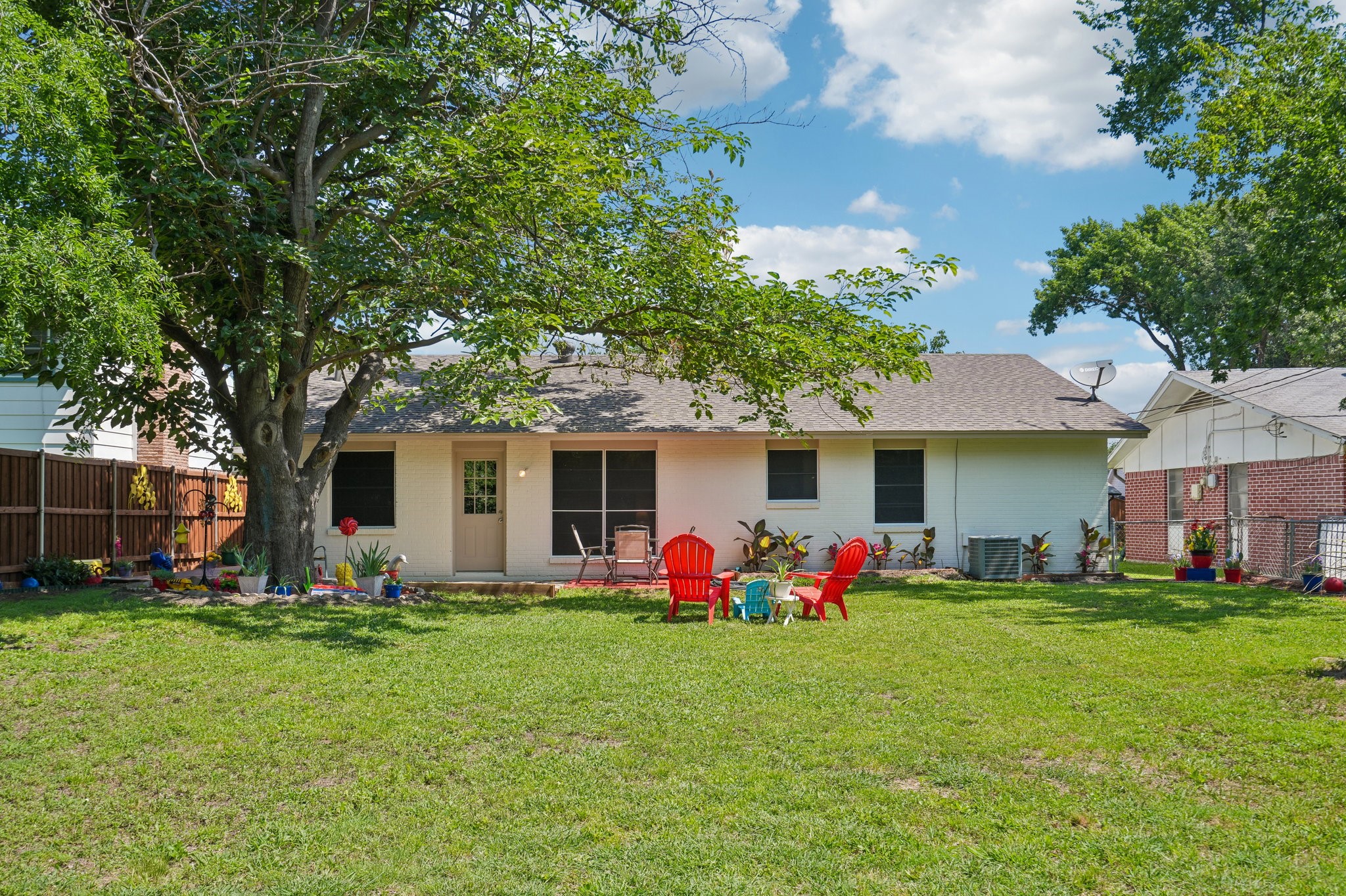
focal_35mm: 32
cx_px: 673
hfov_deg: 58.7
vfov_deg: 41.1
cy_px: 448
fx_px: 1196
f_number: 8
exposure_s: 1/160
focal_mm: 32
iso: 100
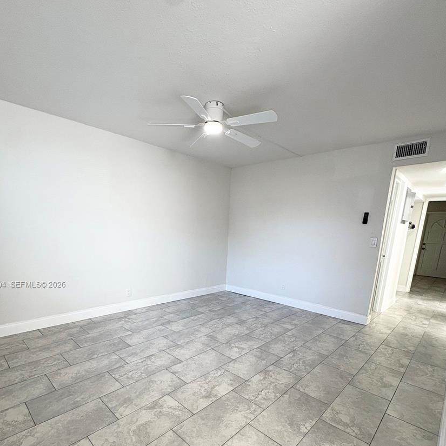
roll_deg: -1.7
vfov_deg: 78.9
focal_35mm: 18
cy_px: 285
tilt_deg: -13.1
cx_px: 208
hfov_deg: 80.6
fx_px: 262
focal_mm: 2.22
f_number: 2.2
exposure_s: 1/120
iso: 80
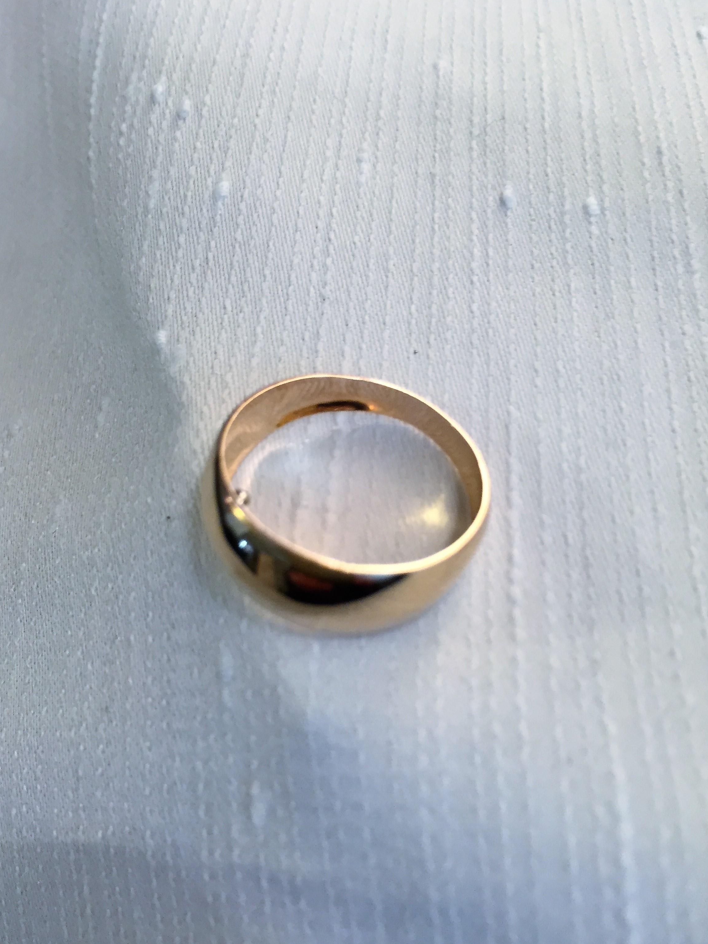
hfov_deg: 45.4
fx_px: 845
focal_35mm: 31
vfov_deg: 58.3
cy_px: 477
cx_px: 337
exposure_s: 1/33
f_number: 2.2
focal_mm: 4.15
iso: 125
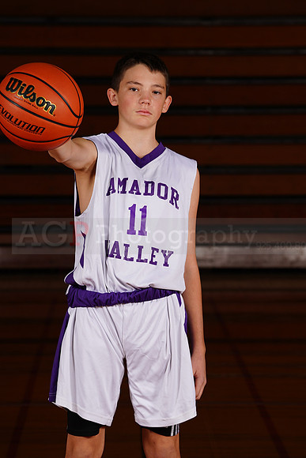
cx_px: 153
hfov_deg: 6.8
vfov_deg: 10.1
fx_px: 2587
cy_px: 229
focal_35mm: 203
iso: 200
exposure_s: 1/200
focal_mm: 203
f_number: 9
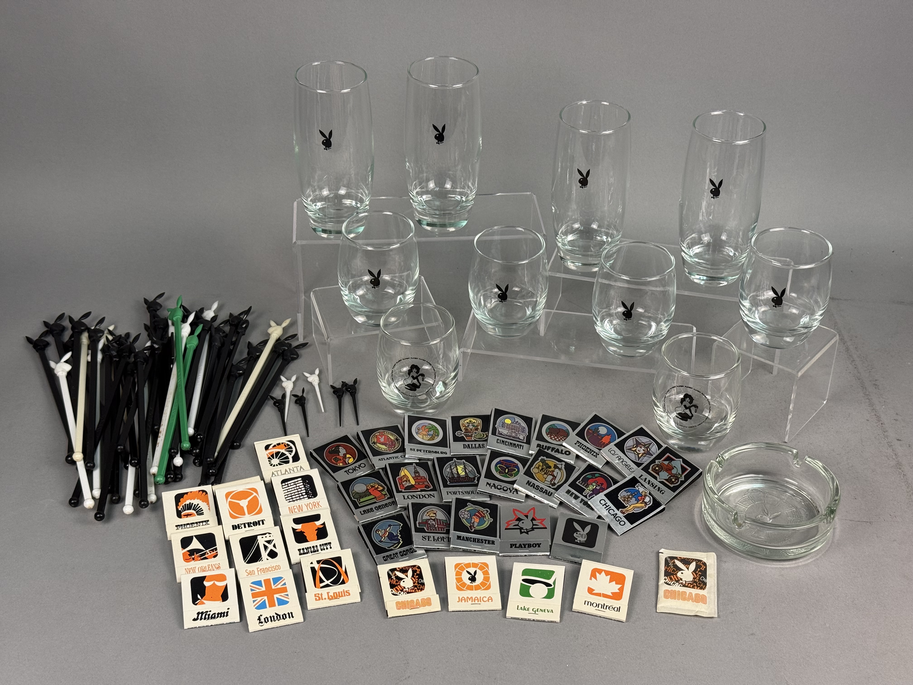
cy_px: 342
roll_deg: -0.7
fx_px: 1266
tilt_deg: -34.9
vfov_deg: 30.3
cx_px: 456
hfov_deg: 39.7
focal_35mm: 48
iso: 64
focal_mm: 6.76
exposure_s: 1/120
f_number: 1.78
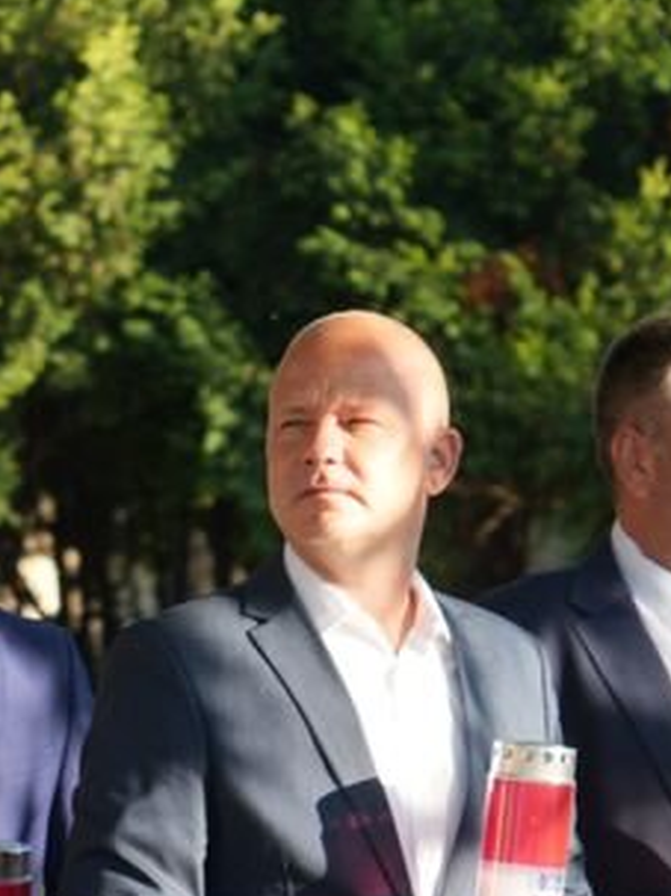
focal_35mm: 270
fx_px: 6983
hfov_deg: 5.5
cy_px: 809
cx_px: -145
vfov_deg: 7.3
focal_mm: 83
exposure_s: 1/100
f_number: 5.6
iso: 125
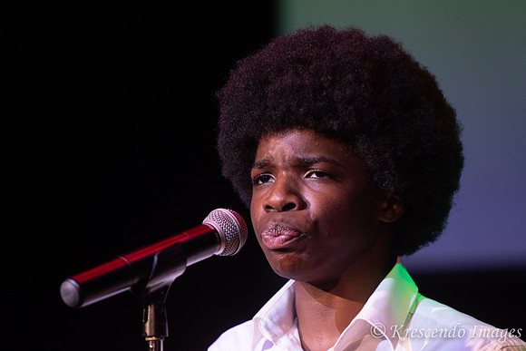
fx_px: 3727
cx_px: 263
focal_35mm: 255
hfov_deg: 8.1
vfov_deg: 5.4
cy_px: 176
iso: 1600
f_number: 2.8
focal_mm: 170
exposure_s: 1/200
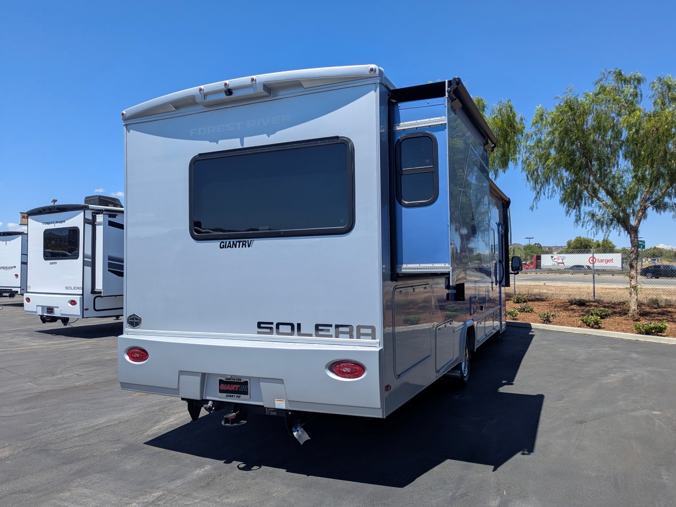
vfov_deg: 54.9
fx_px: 488
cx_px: 351
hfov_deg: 69.4
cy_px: 253
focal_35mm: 25
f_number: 1.85
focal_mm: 6.81
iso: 40
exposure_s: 1/2309
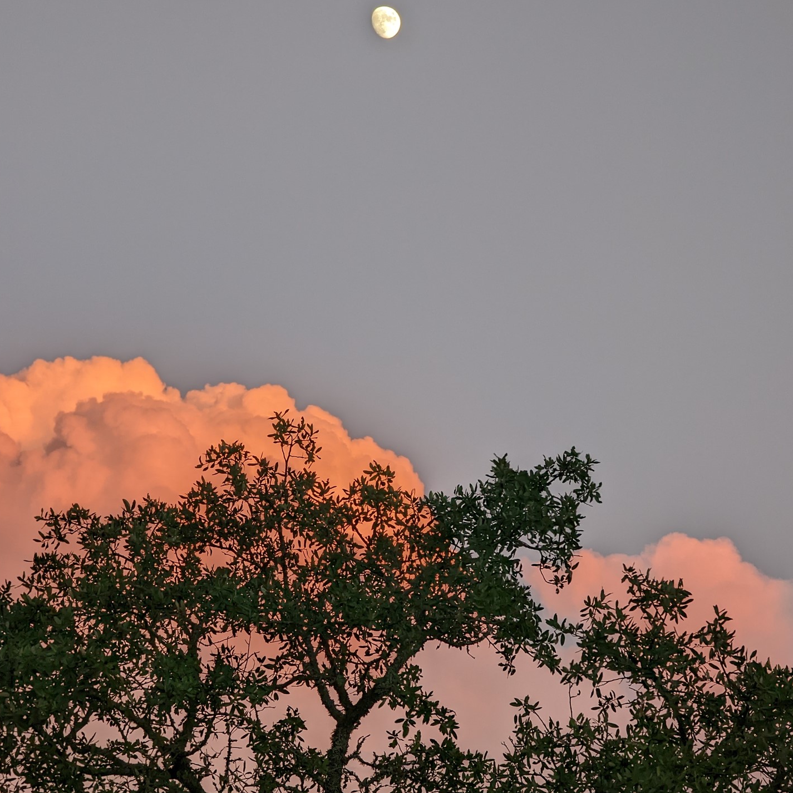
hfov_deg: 13.2
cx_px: 403
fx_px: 3421
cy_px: 390
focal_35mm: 132
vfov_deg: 13.2
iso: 86
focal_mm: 19
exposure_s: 1/85.9
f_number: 3.5
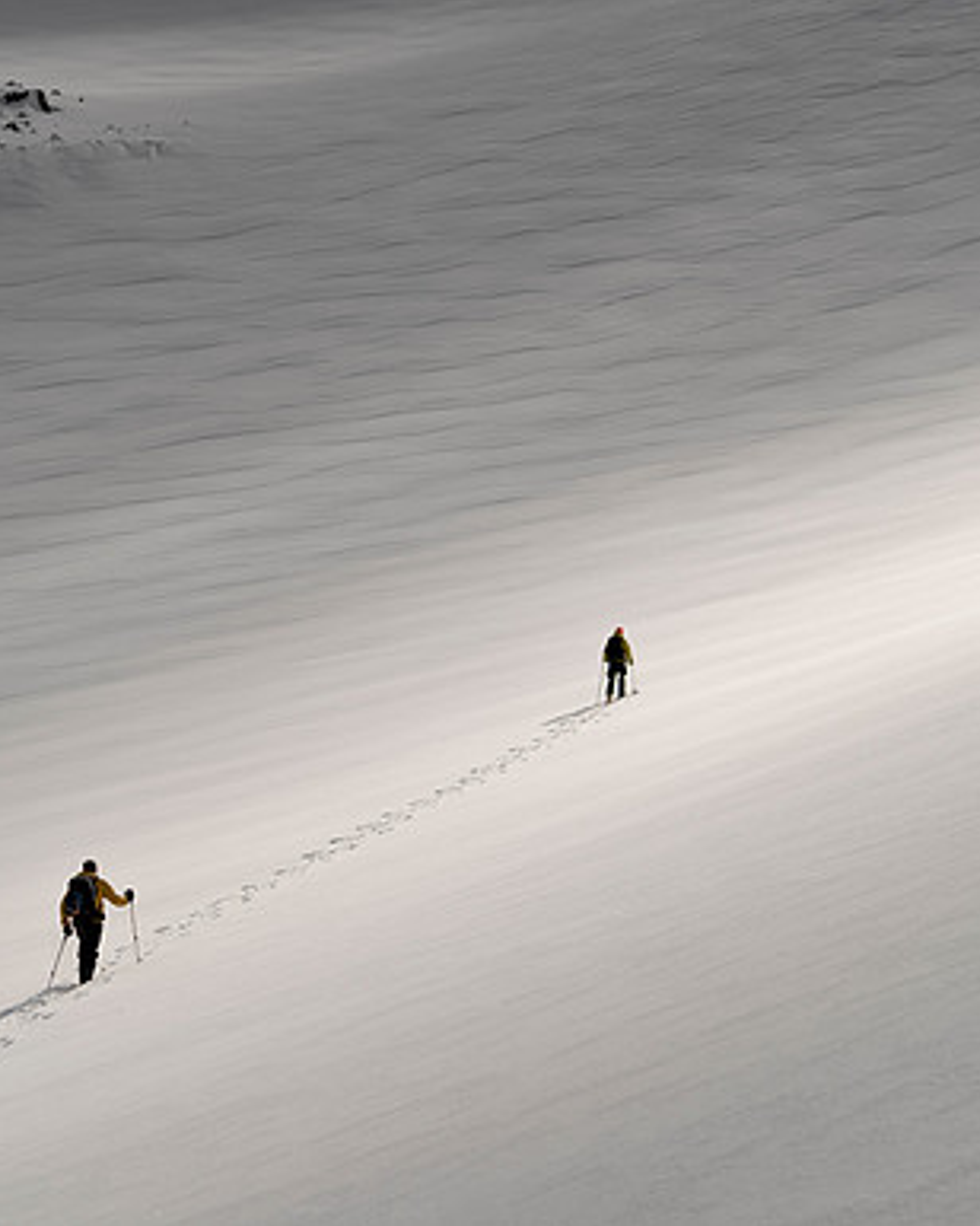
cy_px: 613
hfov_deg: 15.5
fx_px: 3589
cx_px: 503
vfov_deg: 19.4
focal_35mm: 99
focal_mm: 70
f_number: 4
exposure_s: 1/1000
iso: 100
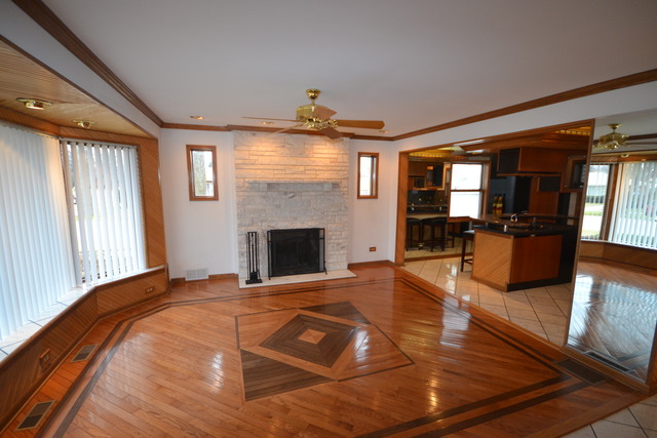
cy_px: 219
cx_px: 328
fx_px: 274
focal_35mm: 15
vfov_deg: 77.4
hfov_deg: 100.4
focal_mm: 10
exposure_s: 1/60
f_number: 4
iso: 900
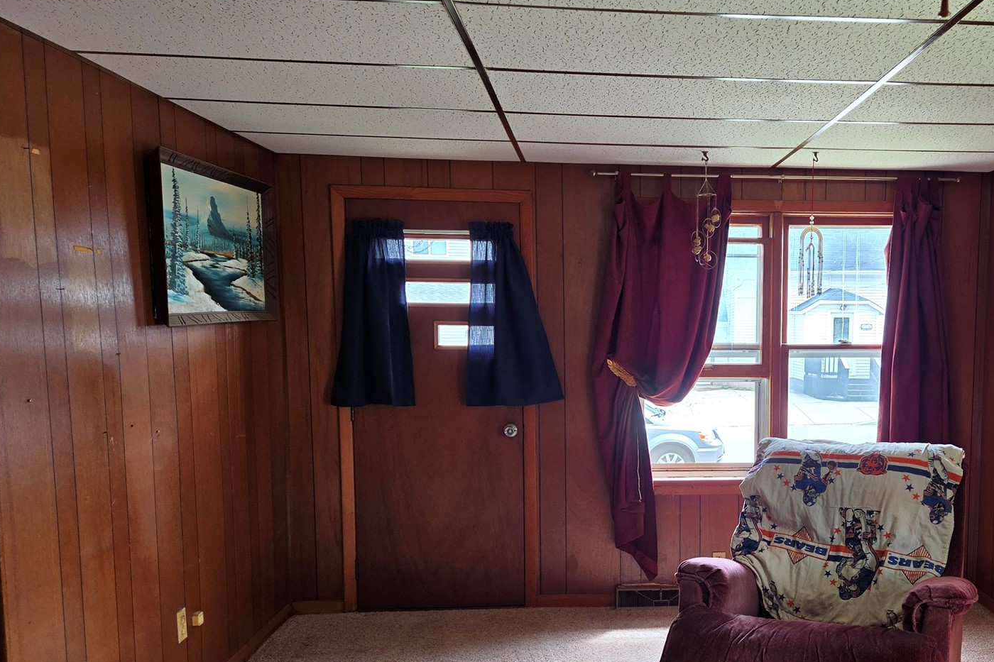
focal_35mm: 35
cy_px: 433
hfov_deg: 53.1
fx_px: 966
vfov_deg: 37.5
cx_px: 683
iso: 64
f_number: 1.8
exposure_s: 1/180
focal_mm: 5.4
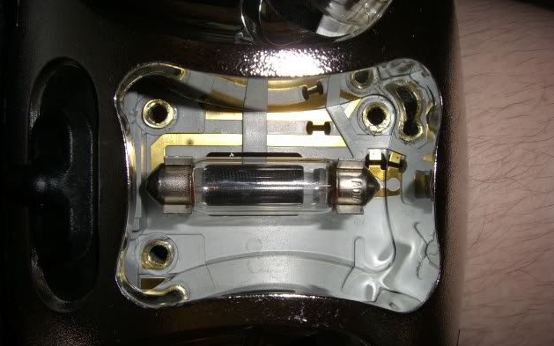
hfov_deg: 48.2
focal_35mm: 41
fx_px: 619
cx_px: 276
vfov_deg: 31.2
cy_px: 182
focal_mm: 6.2
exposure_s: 1/60
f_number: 4.3
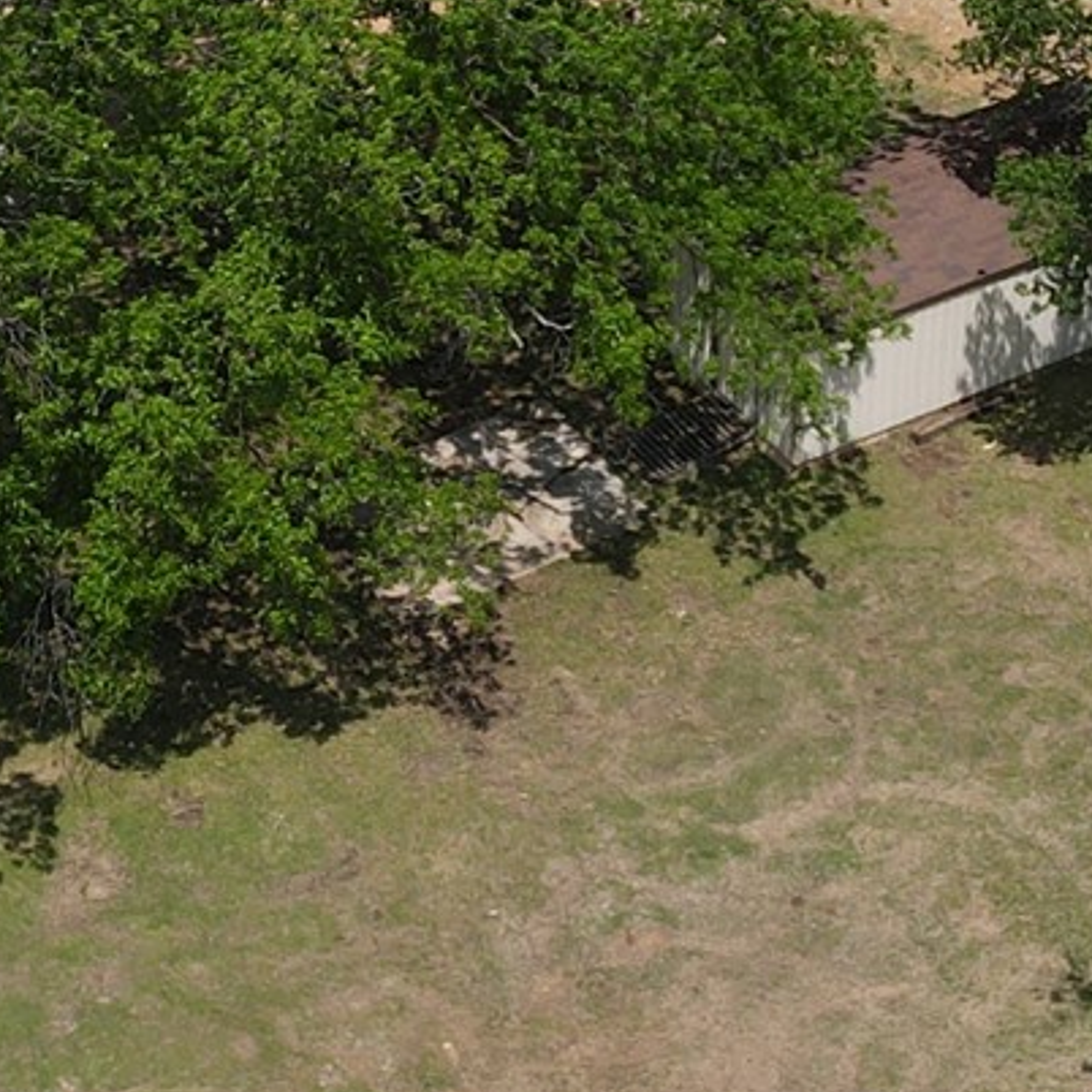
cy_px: 394
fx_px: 3855
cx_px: 378
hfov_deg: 16.1
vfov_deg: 16.1
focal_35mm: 108
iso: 110
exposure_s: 1/1000
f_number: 2.8
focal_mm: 4.5
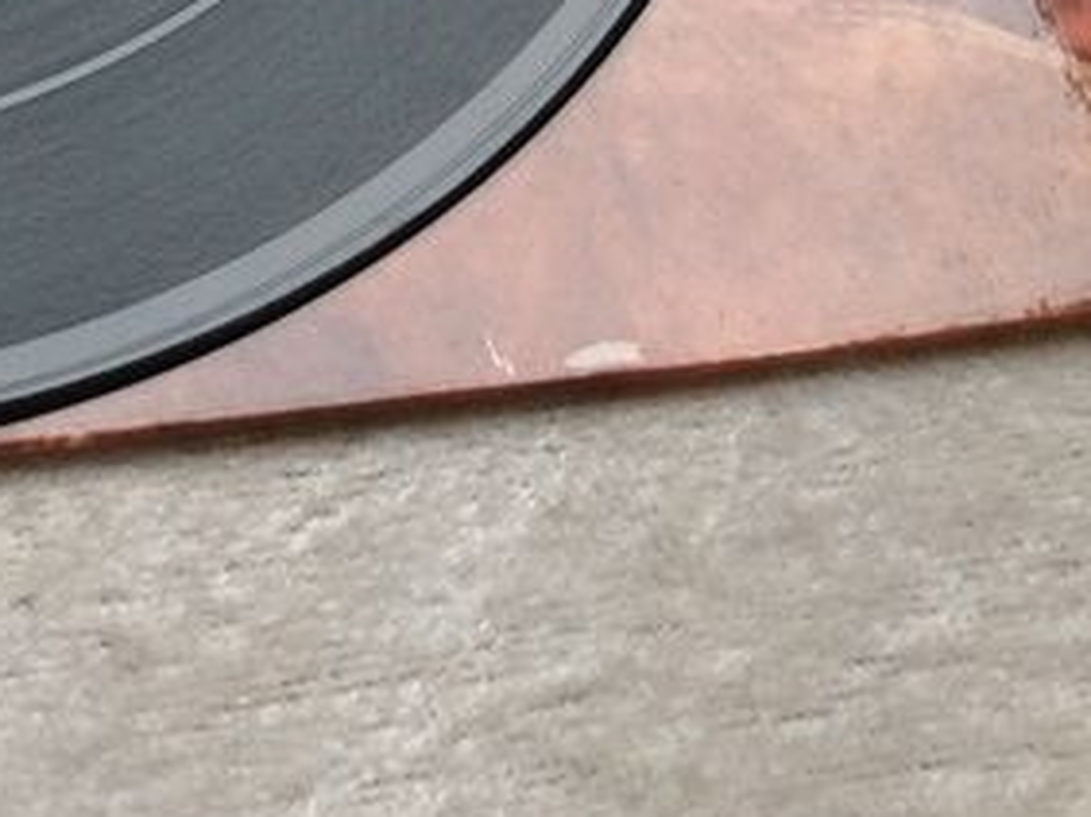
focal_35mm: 124
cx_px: -503
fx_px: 3905
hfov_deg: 14.9
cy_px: -536
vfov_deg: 11.3
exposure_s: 1/24
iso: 50
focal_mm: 4.28
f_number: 2.4
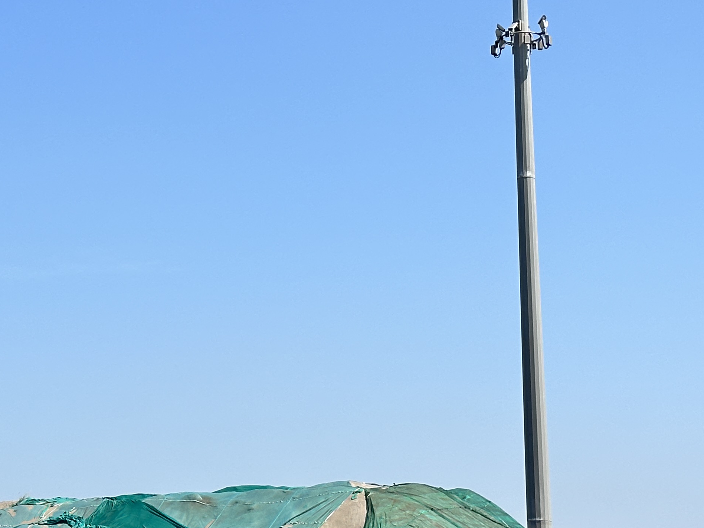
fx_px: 2075
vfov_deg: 14.5
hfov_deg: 19.1
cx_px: 135
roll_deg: -0.6
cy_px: 172
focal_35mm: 102
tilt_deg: +12.7
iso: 64
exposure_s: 1/4184
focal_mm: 6.86
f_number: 1.78
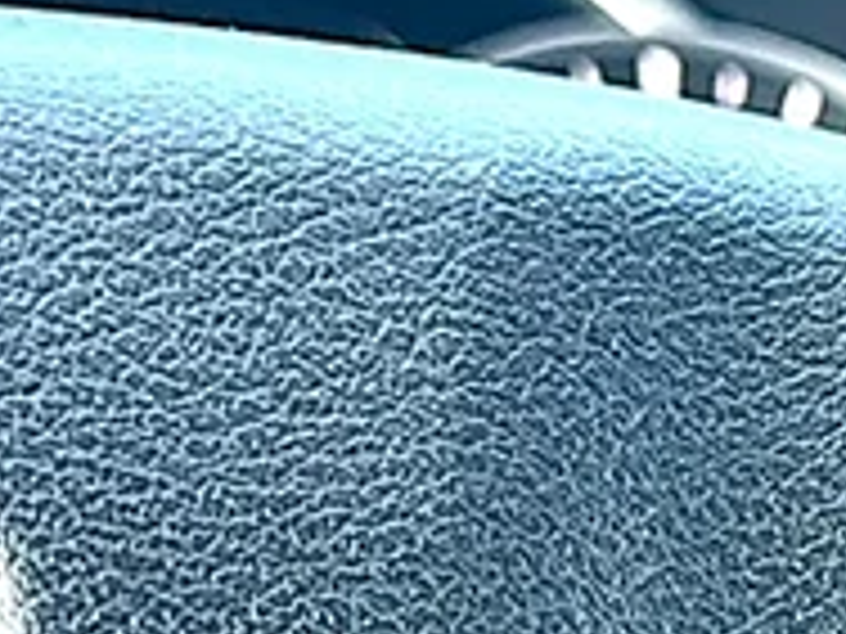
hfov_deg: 12.1
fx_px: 3739
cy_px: 866
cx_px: 1390
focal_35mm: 153
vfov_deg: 9.5
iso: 80
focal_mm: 6.86
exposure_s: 1/123
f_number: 1.78
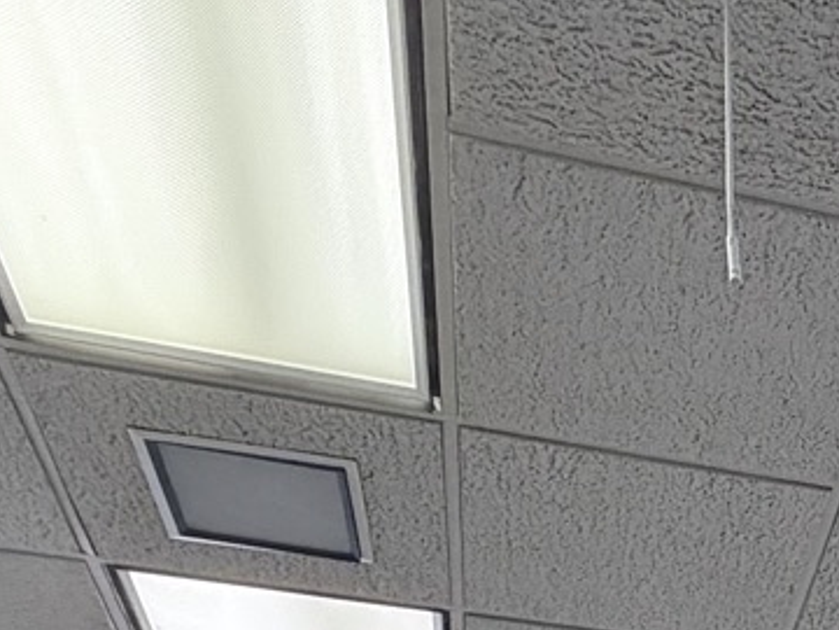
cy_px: 1498
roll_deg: +1.5
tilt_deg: -2.7
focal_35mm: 70
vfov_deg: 14.3
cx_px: 1065
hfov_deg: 24.5
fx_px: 1697
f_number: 2.2
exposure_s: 1/120
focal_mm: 2.22
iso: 200
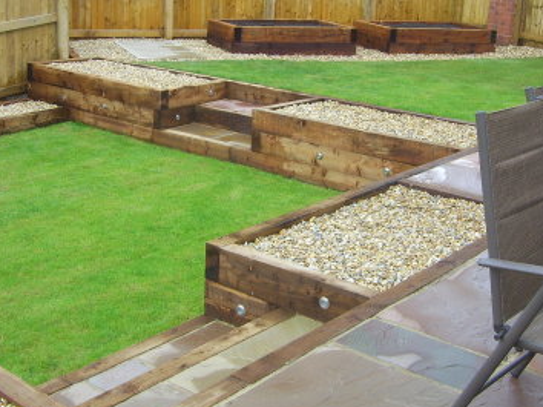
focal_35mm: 55
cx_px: 279
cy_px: 172
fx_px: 862
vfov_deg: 26.5
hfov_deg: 35.0
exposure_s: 1/80
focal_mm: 7.8
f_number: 5.7
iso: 50
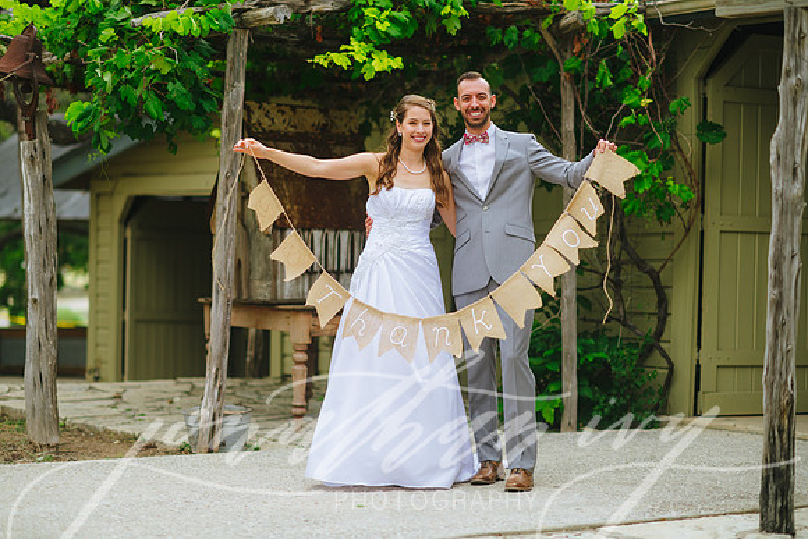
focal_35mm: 85
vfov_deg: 16.1
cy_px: 270
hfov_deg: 23.9
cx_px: 404
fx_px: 1908
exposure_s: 1/2500
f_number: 2
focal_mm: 85
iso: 200
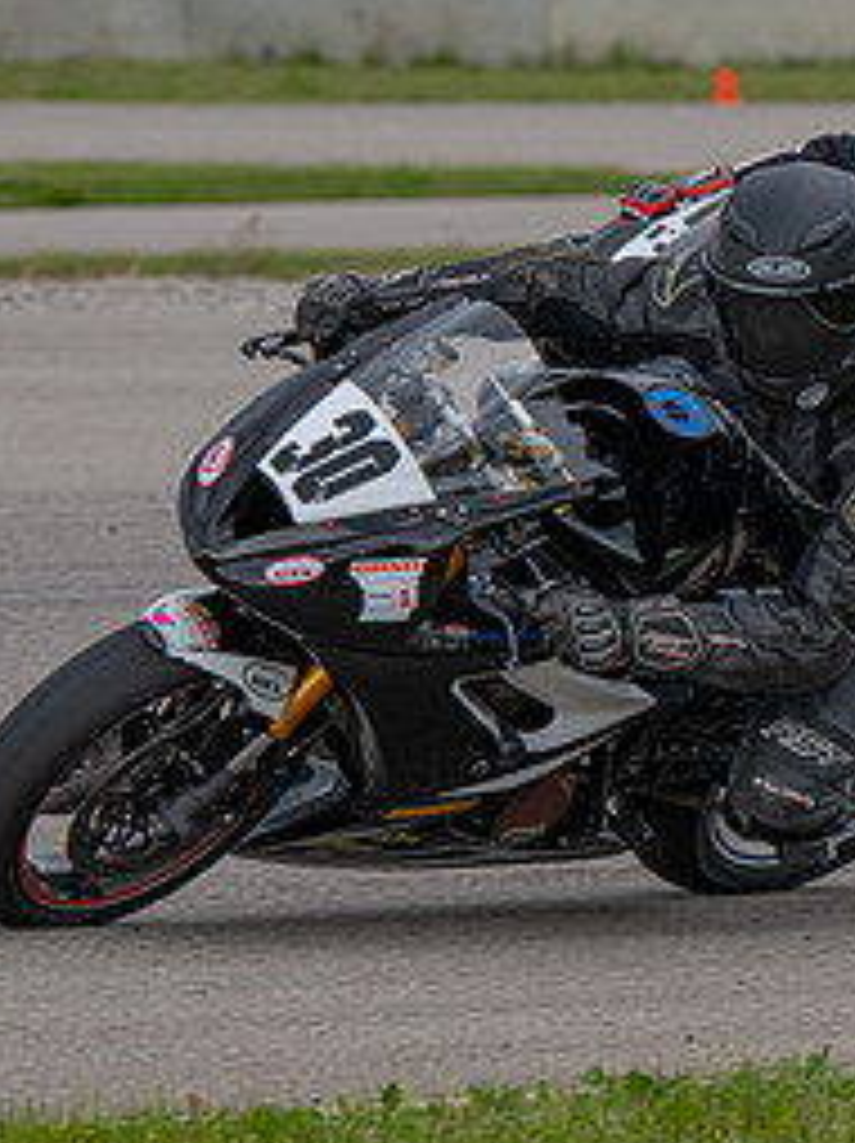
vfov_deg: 3.8
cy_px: 517
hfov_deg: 2.9
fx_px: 17022
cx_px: 647
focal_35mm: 516
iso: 640
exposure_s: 1/1250
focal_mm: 180
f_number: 6.3
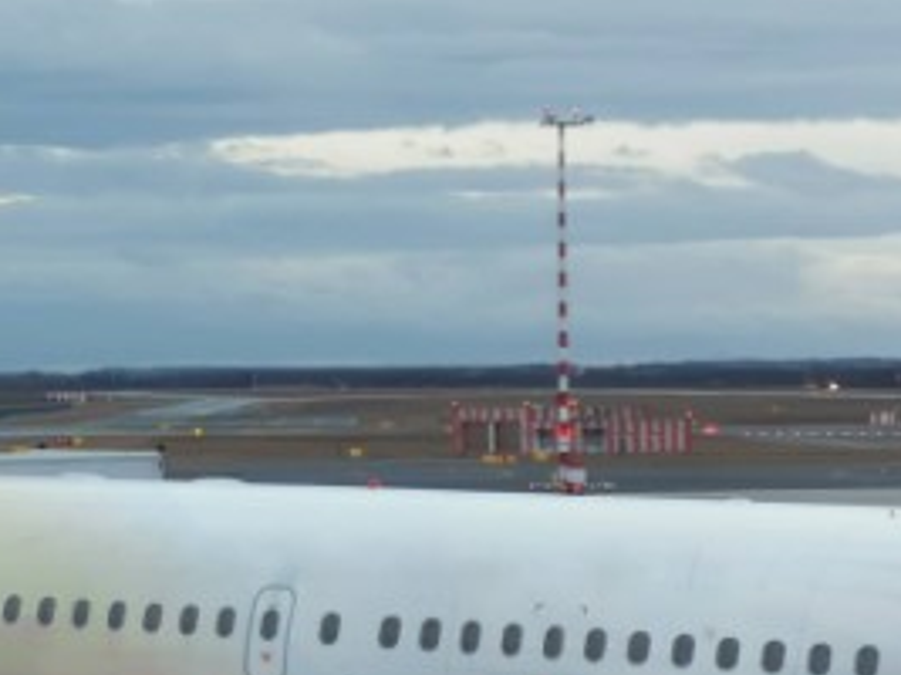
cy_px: 402
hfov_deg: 11.8
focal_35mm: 166
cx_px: 133
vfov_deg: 8.9
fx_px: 4319
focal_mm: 5.56
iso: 64
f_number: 1.6
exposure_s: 1/100
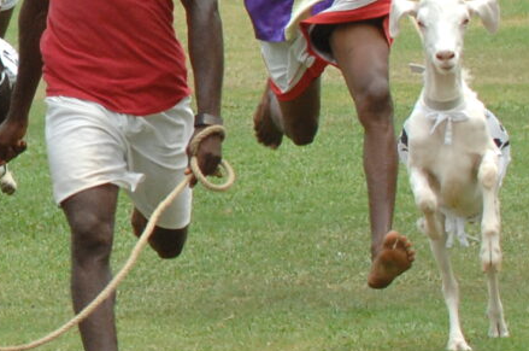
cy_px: 41
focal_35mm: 788
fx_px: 11558
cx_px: -519
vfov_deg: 1.7
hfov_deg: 2.6
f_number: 7.1
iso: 400
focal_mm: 90
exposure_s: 1/640
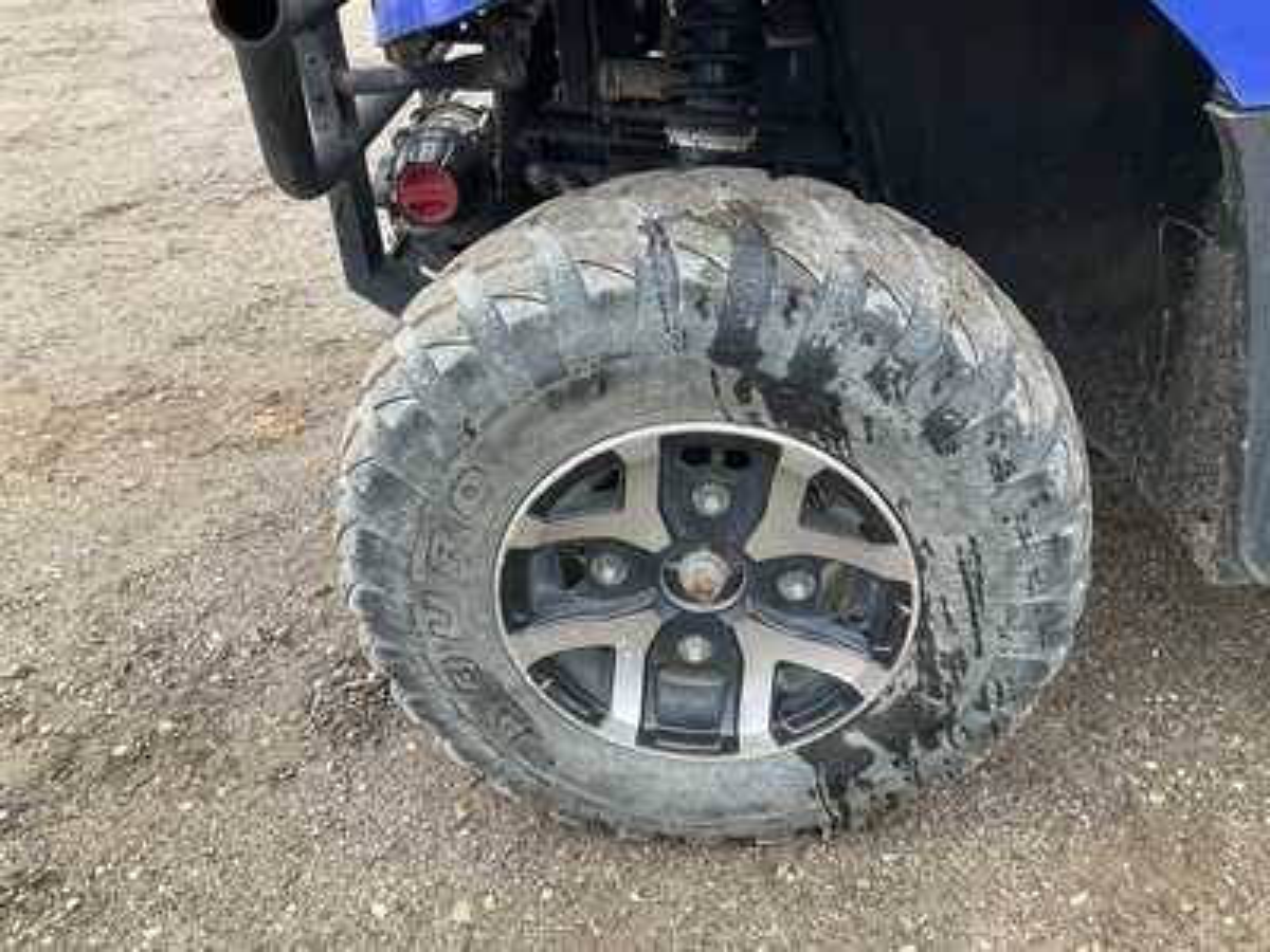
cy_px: 476
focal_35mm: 29
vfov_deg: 48.2
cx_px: 635
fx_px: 1064
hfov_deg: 61.7
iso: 32
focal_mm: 3
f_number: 1.8
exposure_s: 1/122
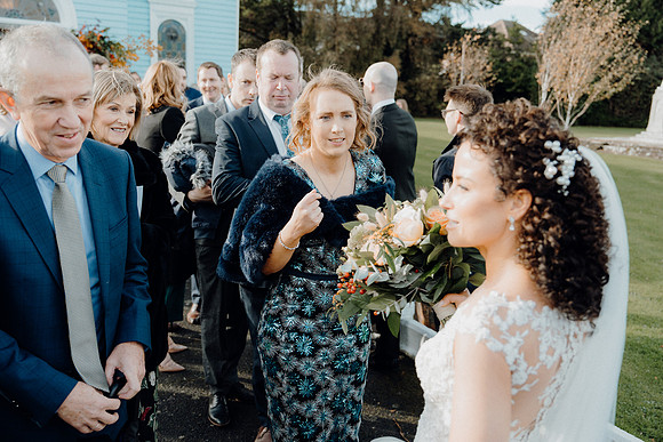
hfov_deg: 57.2
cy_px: 221
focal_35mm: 33
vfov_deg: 40.0
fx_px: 608
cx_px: 332
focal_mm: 33
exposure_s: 1/400
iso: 200
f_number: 3.5
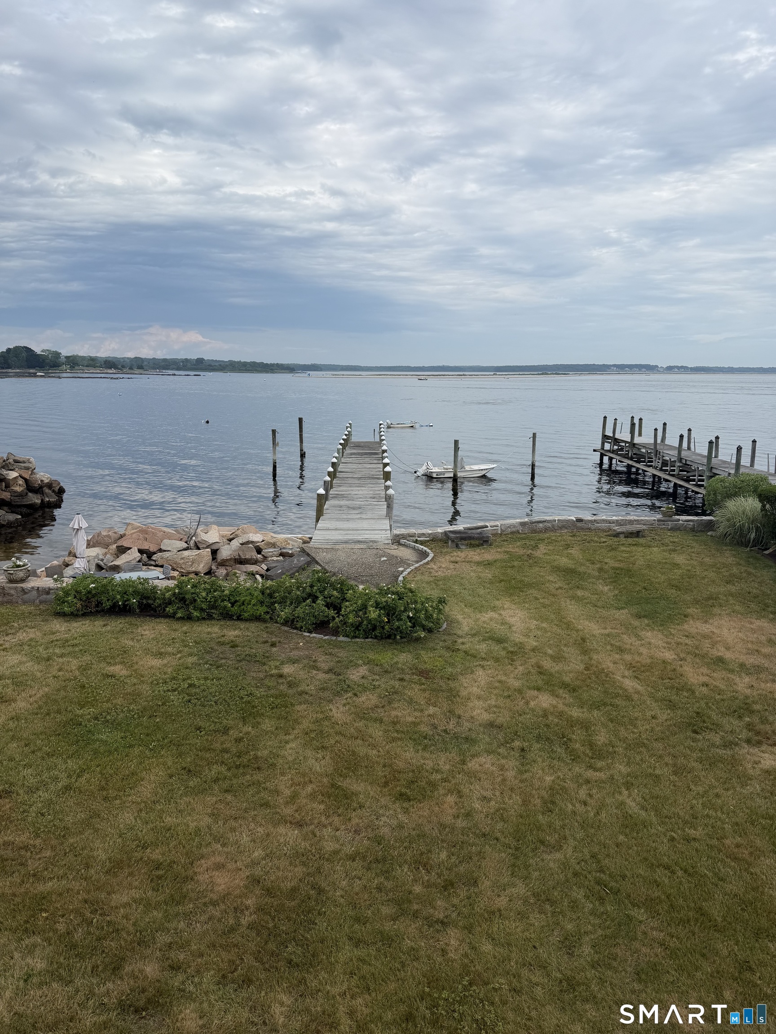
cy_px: 517
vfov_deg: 71.6
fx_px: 717
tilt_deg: -10.8
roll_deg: -1.1
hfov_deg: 56.8
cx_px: 388
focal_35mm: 24
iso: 80
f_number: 1.78
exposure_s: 1/6711
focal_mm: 6.76
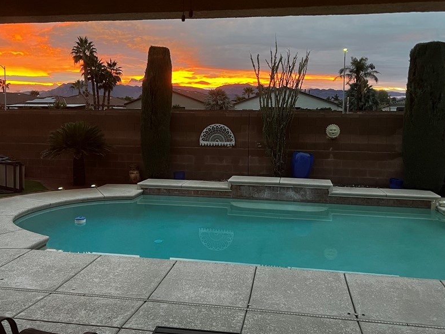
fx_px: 437
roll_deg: -0.7
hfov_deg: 54.0
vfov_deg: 41.6
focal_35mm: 34
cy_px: 131
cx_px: 215
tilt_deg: -3.4
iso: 500
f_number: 1.5
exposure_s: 1/45
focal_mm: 5.7
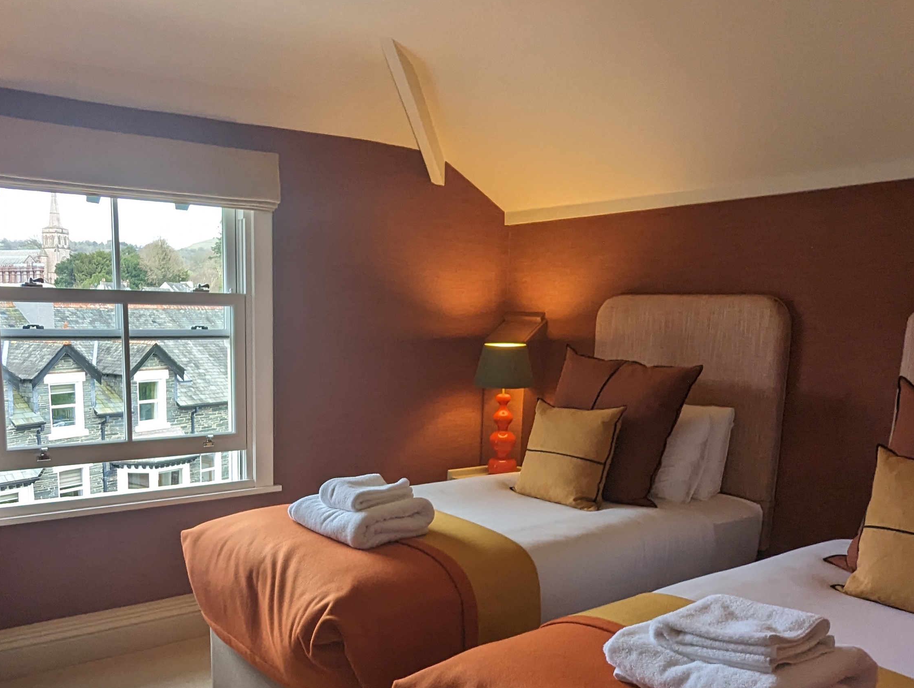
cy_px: 444
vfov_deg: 47.7
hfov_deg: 61.1
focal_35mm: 29
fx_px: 767
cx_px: 371
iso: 119
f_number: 2.2
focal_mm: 2.35
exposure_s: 1/120
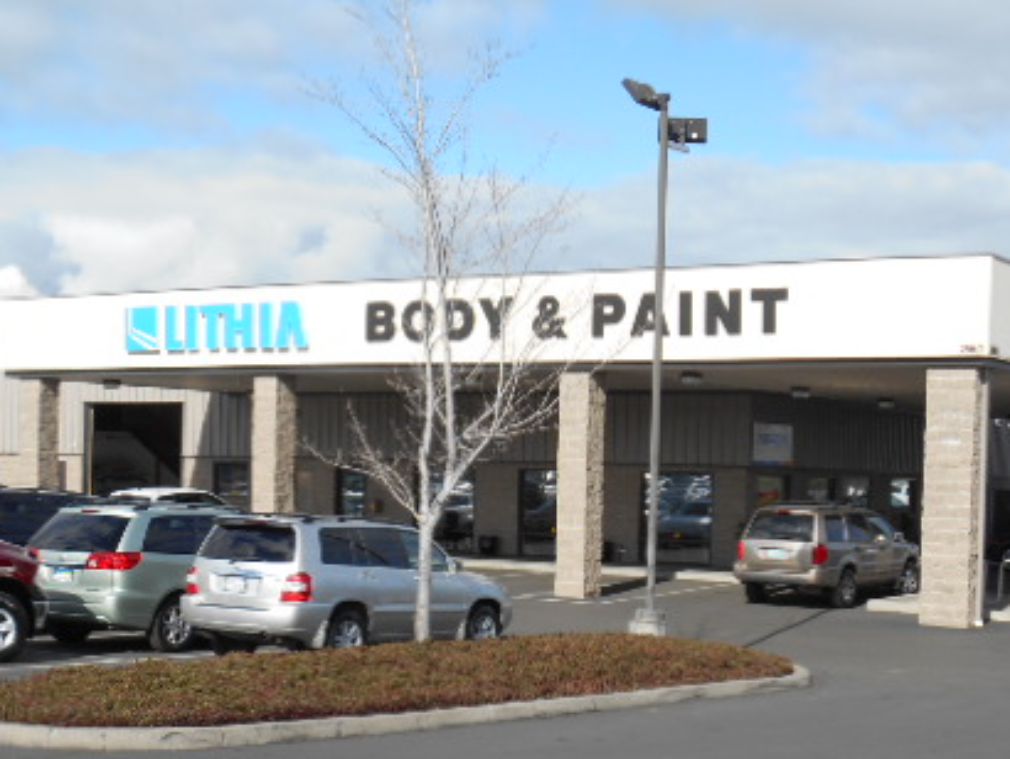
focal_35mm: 64
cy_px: 545
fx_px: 1868
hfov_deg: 30.2
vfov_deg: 22.8
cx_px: 542
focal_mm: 7.2
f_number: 3.9
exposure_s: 1/640
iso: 80
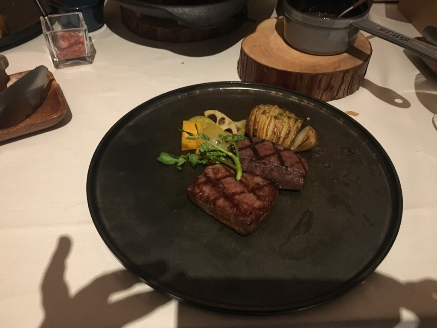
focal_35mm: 29
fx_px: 366
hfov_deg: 61.7
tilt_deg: -45.5
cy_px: 164
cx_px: 218
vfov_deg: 48.2
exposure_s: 1/15
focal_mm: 4.15
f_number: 2.2
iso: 250
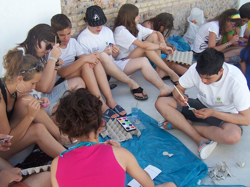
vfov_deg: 35.1
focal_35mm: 41
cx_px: 126
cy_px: 94
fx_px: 296
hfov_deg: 45.8
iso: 80
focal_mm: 6.3
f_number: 2.8
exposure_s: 1/500
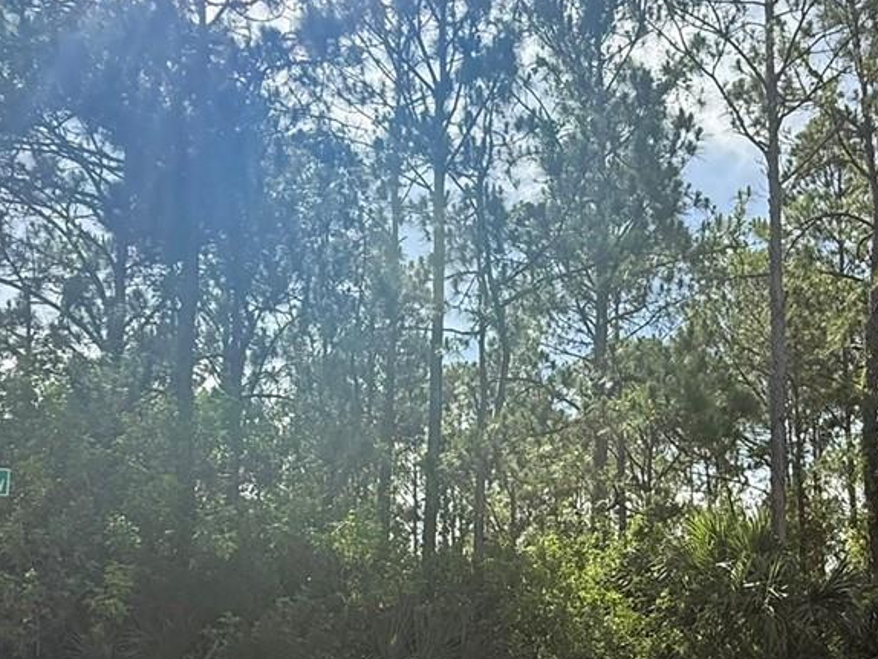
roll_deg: -0.5
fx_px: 990
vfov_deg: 35.6
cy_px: 534
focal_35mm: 39
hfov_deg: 47.1
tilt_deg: +8.1
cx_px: 581
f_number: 2.2
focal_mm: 2.22
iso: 64
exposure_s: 1/1572
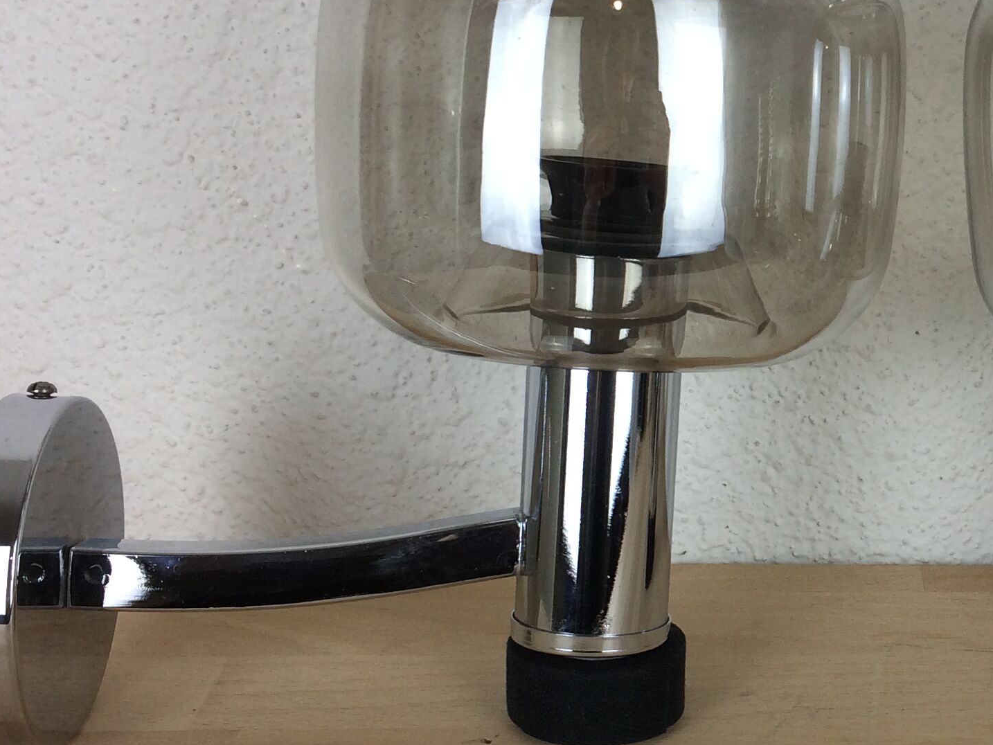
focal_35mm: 66
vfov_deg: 22.3
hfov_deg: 28.1
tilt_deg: -16.0
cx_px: 918
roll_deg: -1.6
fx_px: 1894
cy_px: 353
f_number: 2.2
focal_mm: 4.15
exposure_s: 1/100
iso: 64
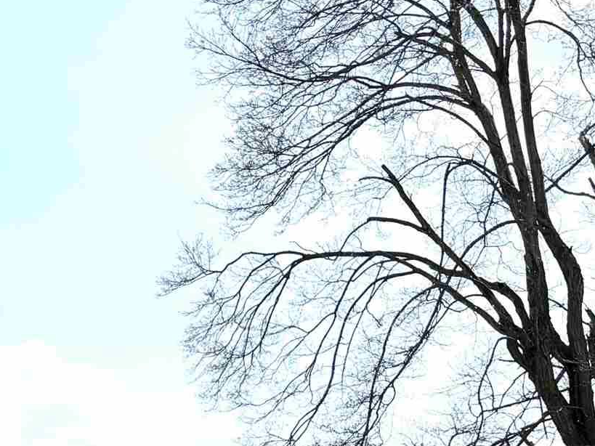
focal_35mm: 90
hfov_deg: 20.5
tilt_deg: -0.1
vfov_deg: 14.6
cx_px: -107
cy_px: 776
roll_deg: -0.6
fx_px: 1547
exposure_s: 1/7353
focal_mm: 6.76
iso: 80
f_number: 1.78
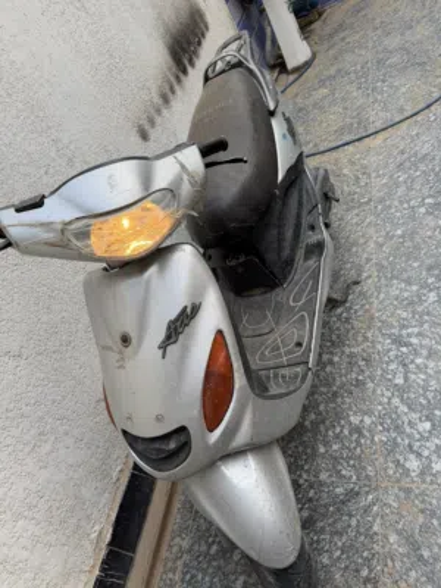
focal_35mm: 24
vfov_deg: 71.6
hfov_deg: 56.8
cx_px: 220
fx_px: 408
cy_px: 294
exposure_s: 1/283
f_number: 1.78
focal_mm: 6.76
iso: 80
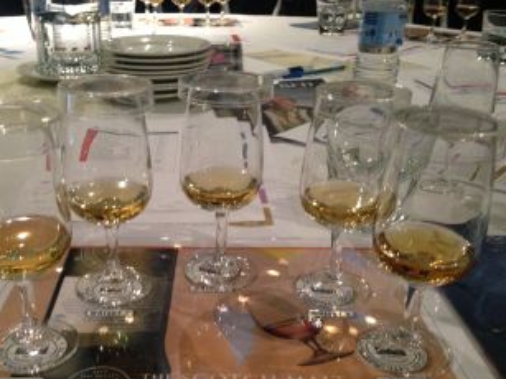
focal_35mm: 43
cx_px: 211
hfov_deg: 43.7
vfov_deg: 33.4
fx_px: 628
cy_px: 244
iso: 400
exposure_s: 1/20
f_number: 2.4
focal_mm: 4.13
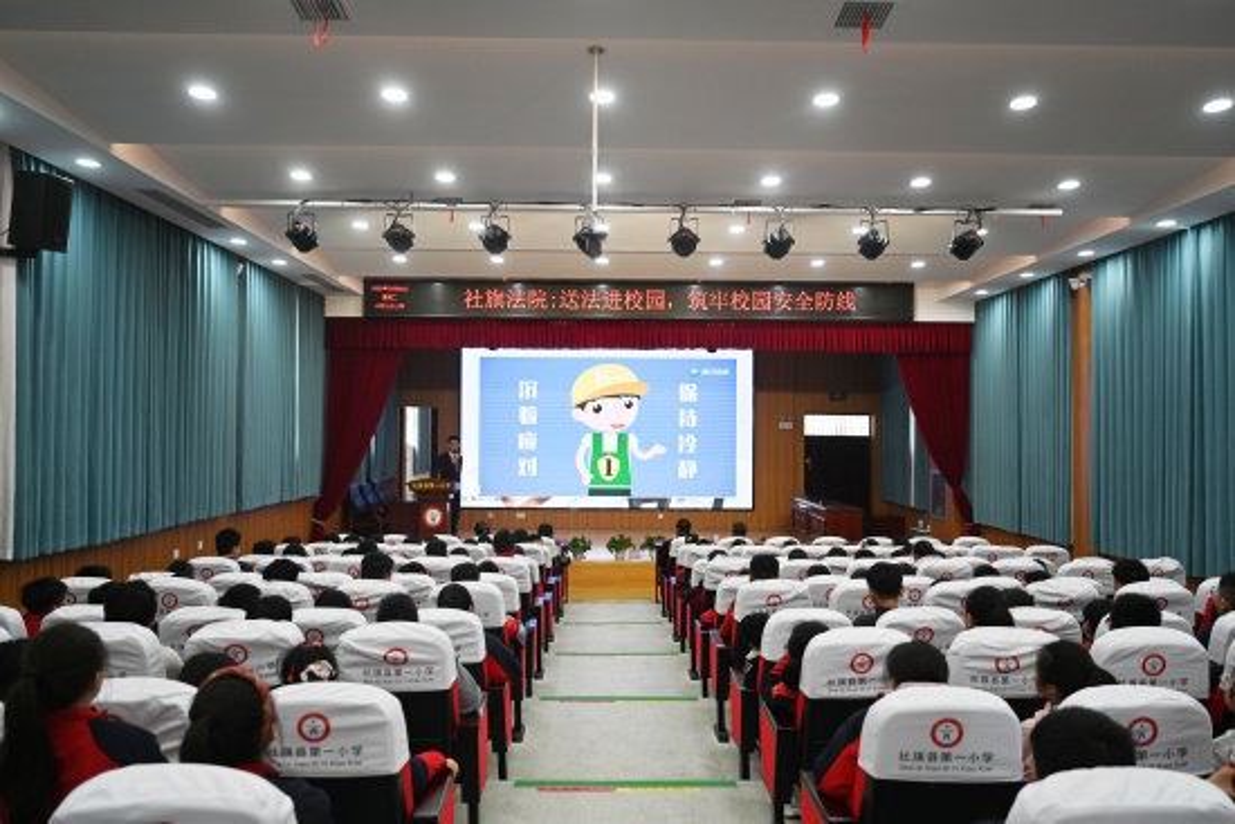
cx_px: 618
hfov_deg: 66.4
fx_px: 944
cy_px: 412
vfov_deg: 47.2
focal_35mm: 28
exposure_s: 1/200
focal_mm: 27.5
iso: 400
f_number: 2.8
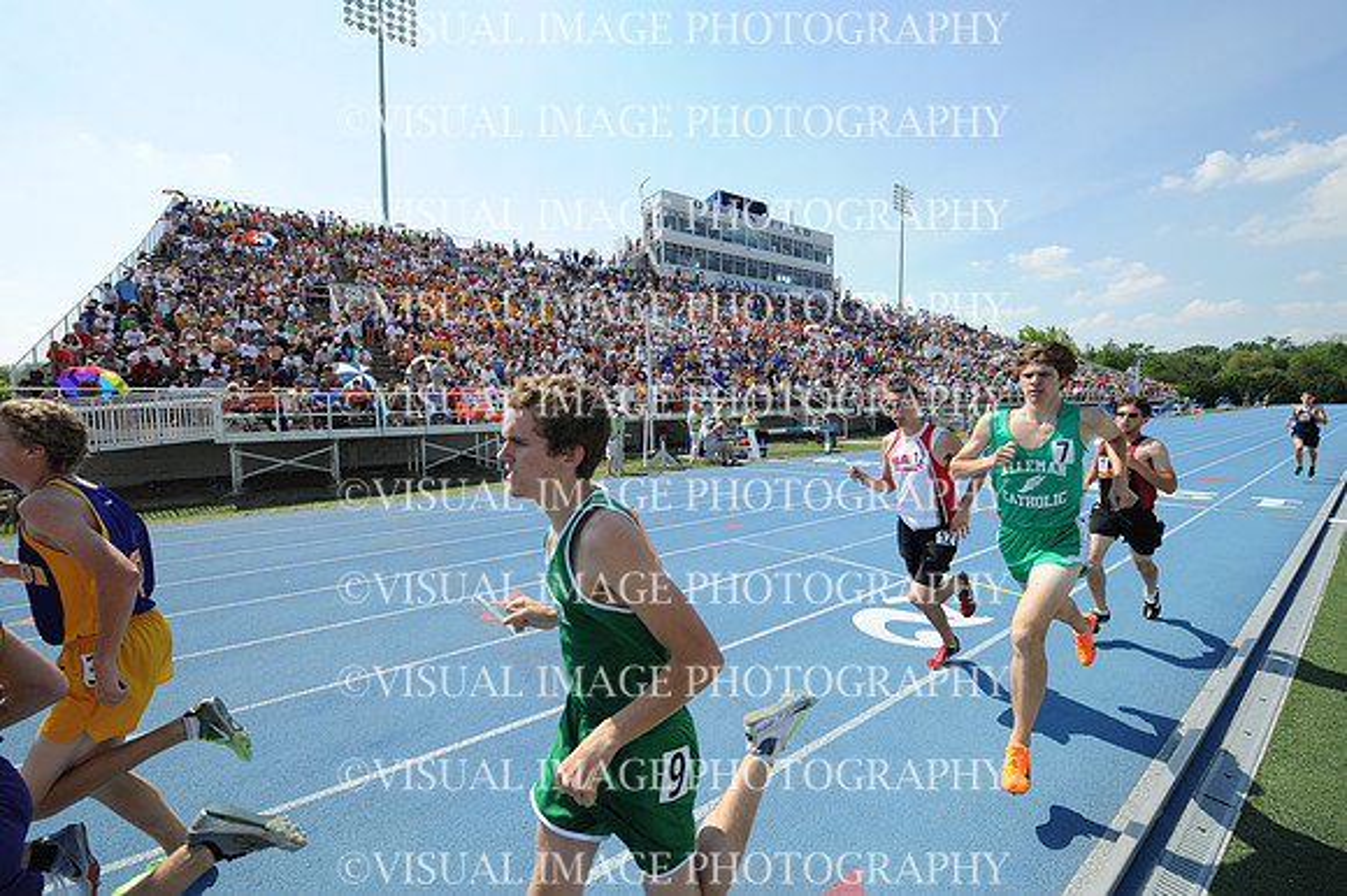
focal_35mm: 14
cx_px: 674
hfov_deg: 104.3
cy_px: 448
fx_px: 524
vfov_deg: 81.1
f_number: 8
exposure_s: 1/1600
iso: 640
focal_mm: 14
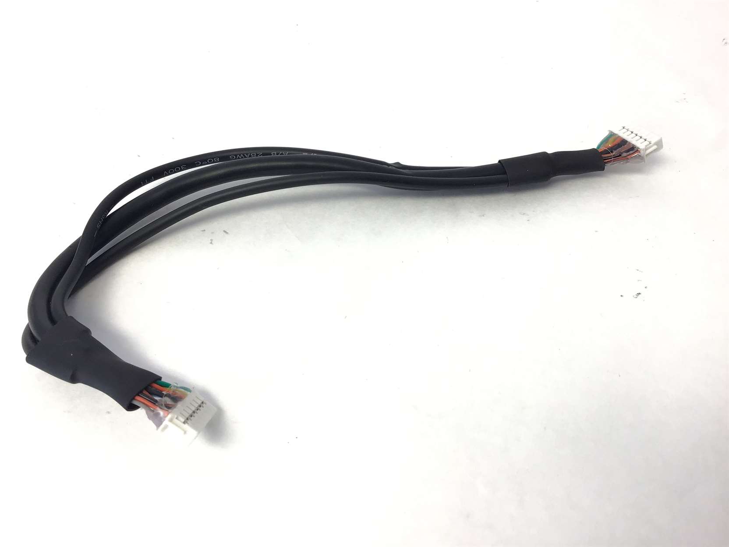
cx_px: 364
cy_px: 274
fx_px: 653
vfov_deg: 45.4
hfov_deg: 58.4
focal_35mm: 31
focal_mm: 3.3
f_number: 2.4
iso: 32
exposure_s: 1/60
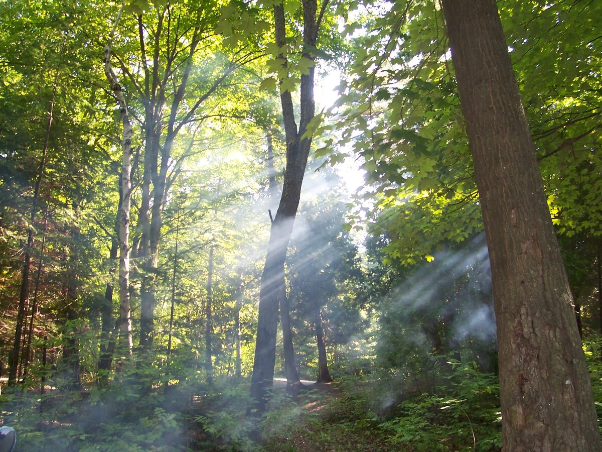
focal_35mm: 34
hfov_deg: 54.0
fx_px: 591
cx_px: 301
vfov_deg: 41.8
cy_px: 226
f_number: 2.7
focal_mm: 5.6
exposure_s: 1/60
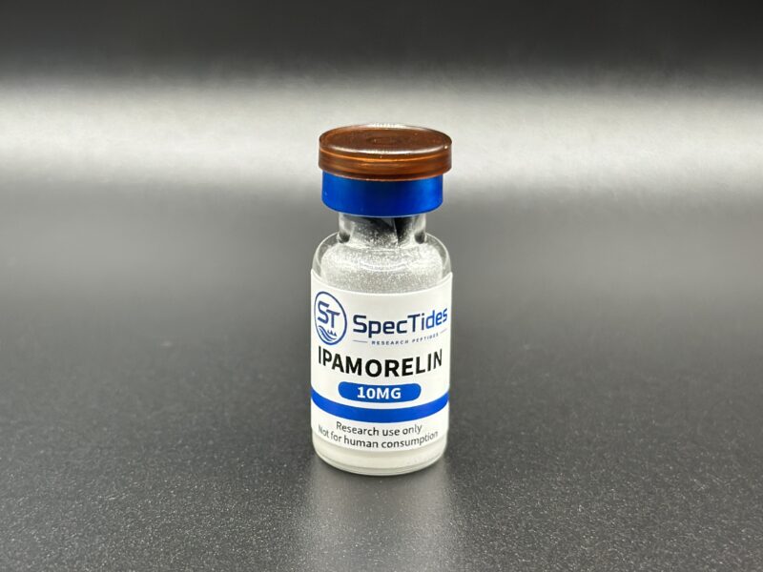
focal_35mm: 48
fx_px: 1058
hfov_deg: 39.7
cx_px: 382
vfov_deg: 30.3
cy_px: 286
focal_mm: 6.86
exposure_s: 1/120
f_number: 1.78
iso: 200
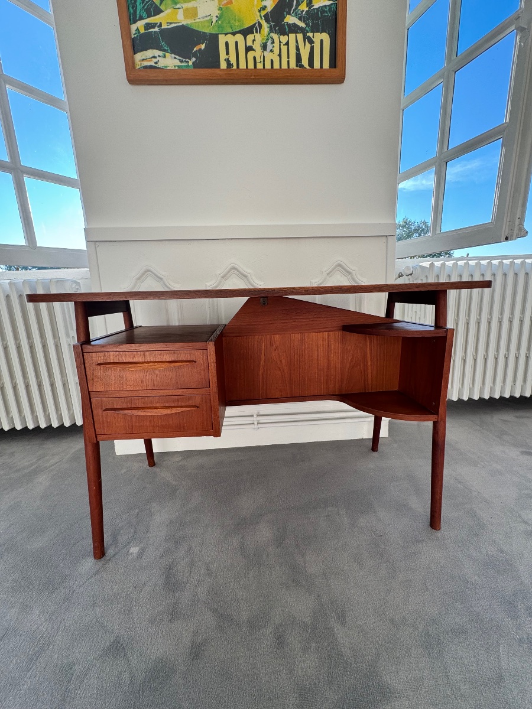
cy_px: 354
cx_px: 266
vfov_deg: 102.1
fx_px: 287
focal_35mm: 14
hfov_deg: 85.7
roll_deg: +1.8
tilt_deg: -11.7
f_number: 2.2
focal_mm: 2.22
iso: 40
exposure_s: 1/140
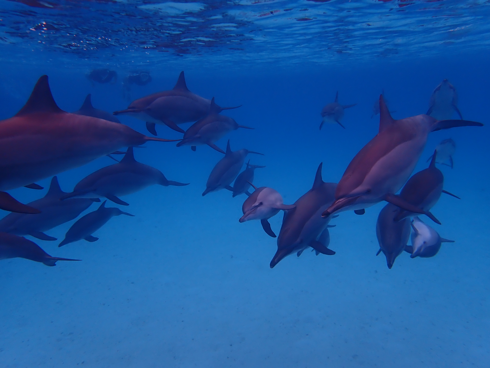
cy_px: 184
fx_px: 354
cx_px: 245
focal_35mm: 25
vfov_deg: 54.9
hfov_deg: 69.4
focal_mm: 4.5
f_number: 2.8
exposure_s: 1/800
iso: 100
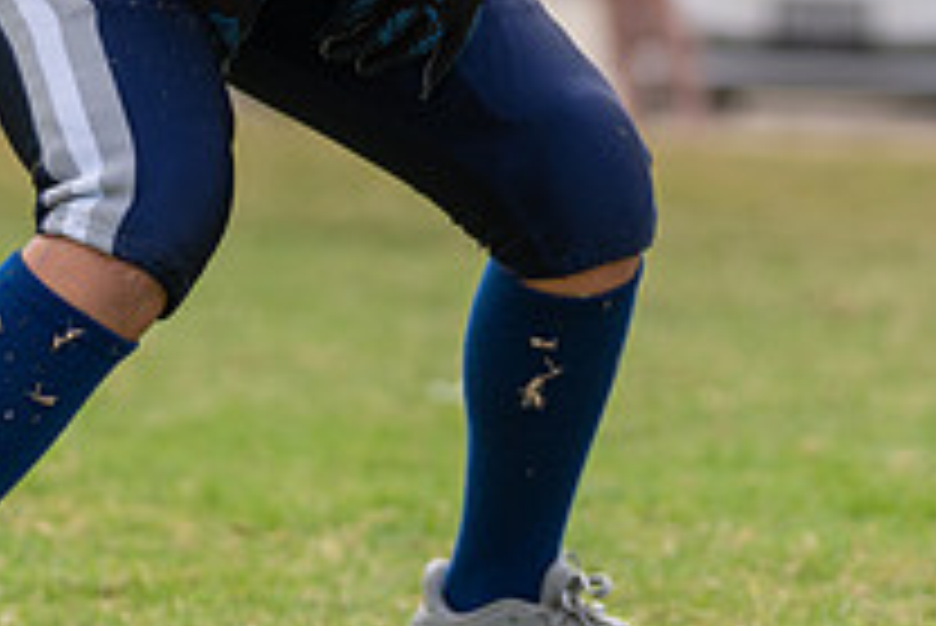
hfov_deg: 6.4
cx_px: 500
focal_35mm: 321
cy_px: -119
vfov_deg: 4.3
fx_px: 8352
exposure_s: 1/1250
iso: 125
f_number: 2.8
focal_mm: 115
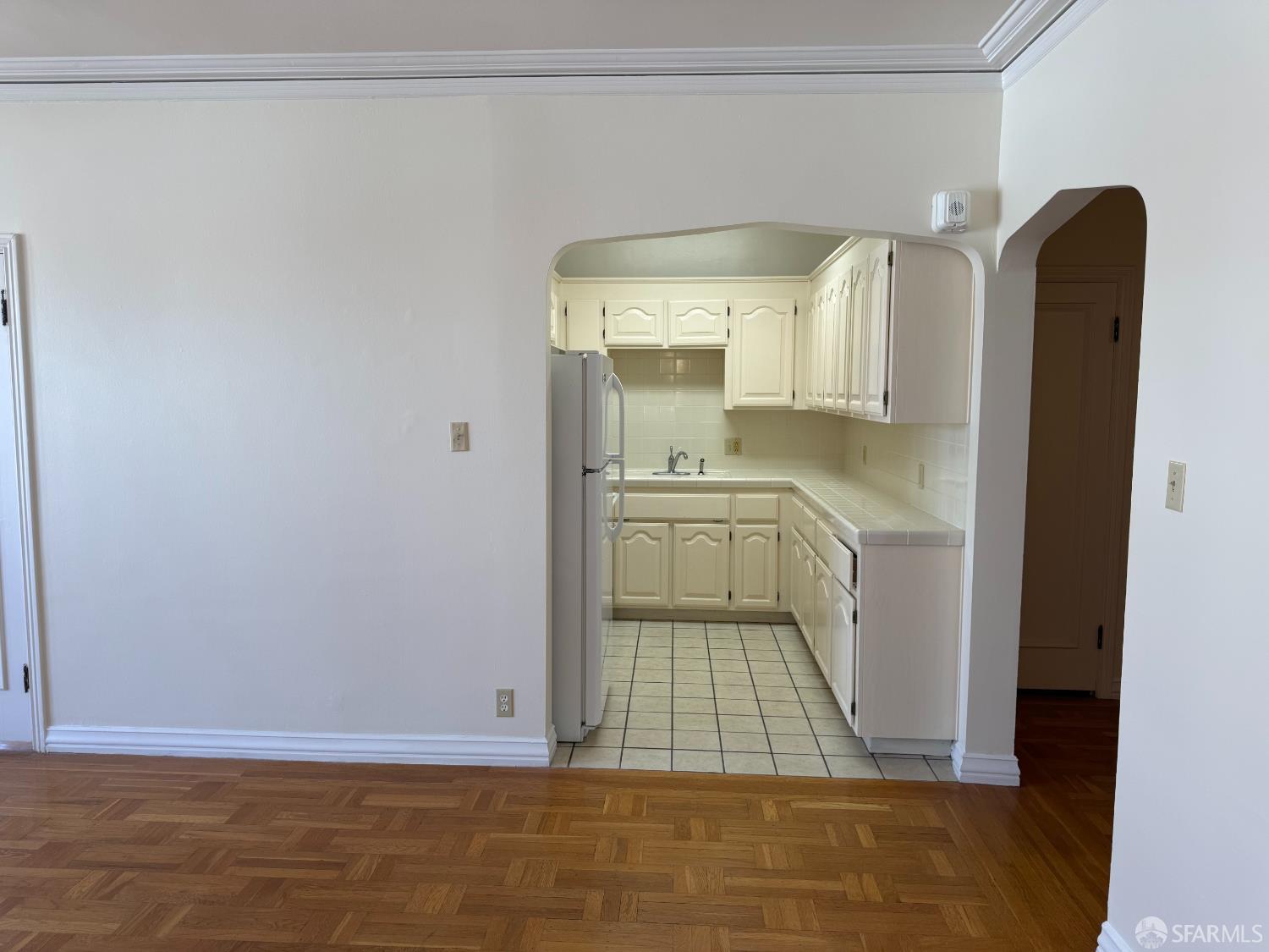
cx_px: 634
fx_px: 880
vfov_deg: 56.8
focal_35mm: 24
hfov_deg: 71.6
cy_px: 476
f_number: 1.78
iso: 64
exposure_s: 1/169
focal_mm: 6.76
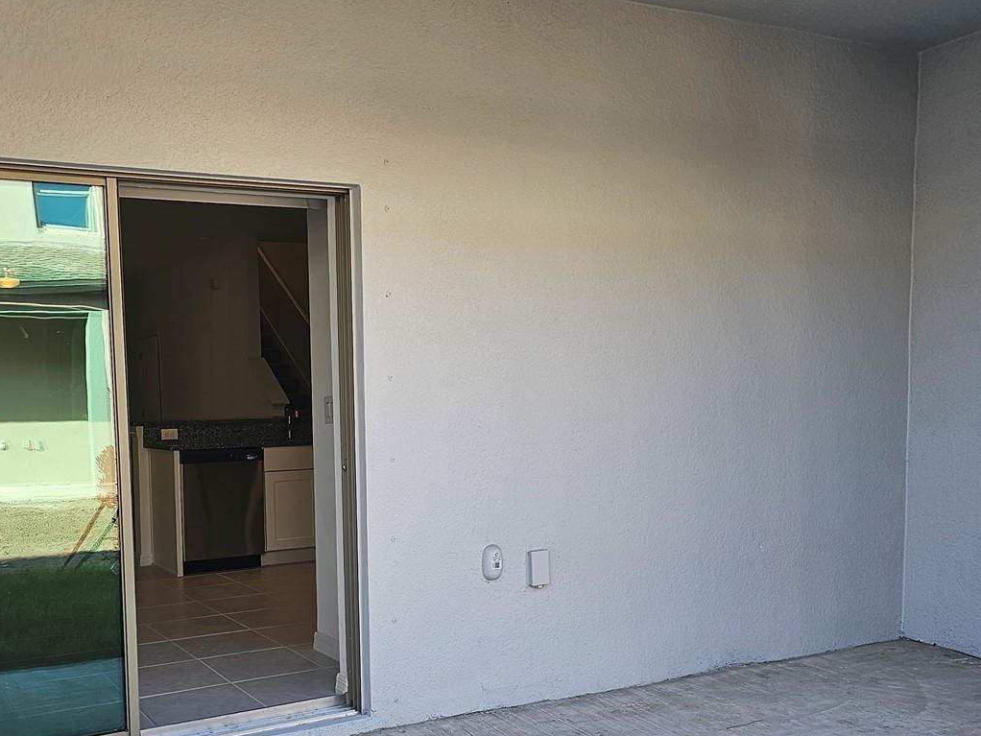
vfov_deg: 39.2
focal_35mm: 36
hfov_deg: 50.2
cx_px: 310
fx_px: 1020
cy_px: 490
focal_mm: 6.3
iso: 50
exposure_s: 1/359
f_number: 1.7
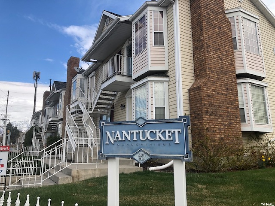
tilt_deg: +10.2
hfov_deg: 63.4
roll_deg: +0.1
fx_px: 222
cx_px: 138
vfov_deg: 49.7
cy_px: 103
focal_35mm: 28
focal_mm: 3.99
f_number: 1.8
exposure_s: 1/1200
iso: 20
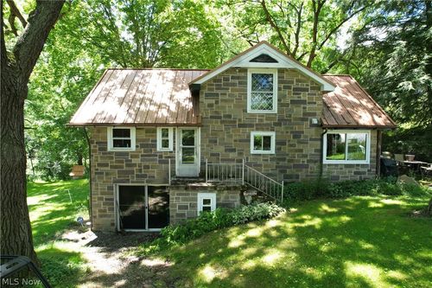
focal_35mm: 22
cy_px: 144
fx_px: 264
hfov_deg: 78.6
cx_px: 216
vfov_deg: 57.2
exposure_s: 1/25
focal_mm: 8.38
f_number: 2.8
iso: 100
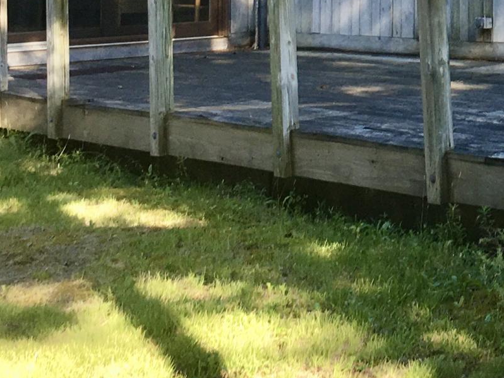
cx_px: 734
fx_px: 1587
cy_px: -195
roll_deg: +1.1
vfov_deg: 12.9
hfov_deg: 16.6
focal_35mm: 109
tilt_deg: +4.2
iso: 25
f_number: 2.2
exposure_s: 1/145
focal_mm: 4.15
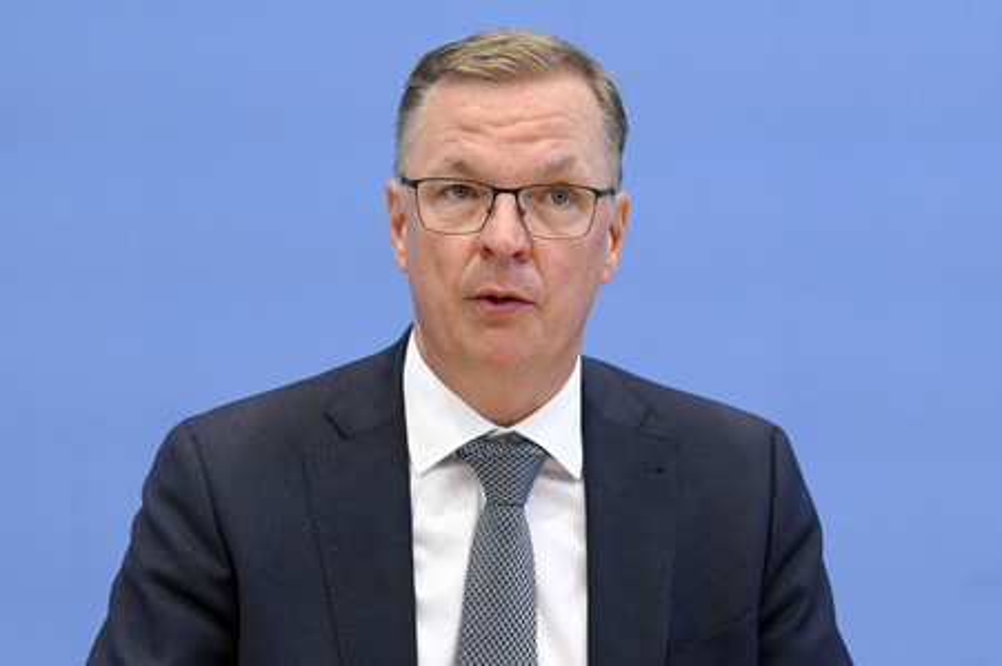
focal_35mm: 100
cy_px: 333
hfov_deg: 20.4
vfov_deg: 13.7
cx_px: 501
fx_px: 2781
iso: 4000
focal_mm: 100
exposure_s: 1/640
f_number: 5
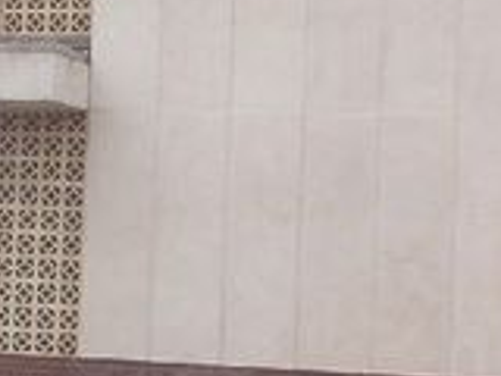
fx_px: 1881
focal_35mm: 130
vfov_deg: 11.4
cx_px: 69
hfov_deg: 15.0
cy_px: 174
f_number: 4.5
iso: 100
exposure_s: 1/290
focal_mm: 6
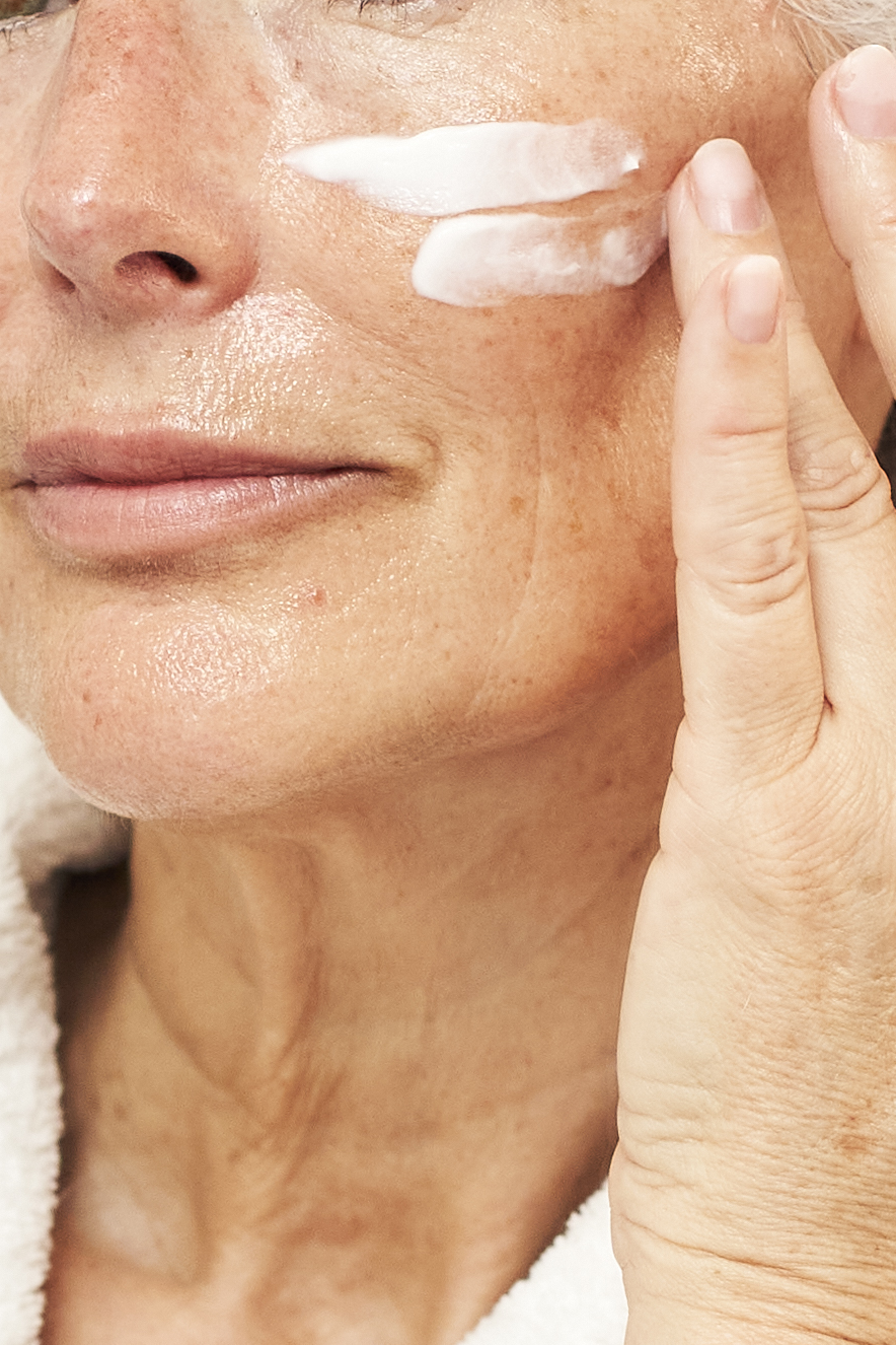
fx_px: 8325
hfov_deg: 6.2
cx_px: 171
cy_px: 1095
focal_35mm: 223
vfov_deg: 9.2
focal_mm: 50
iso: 640
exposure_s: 1/200
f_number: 3.5
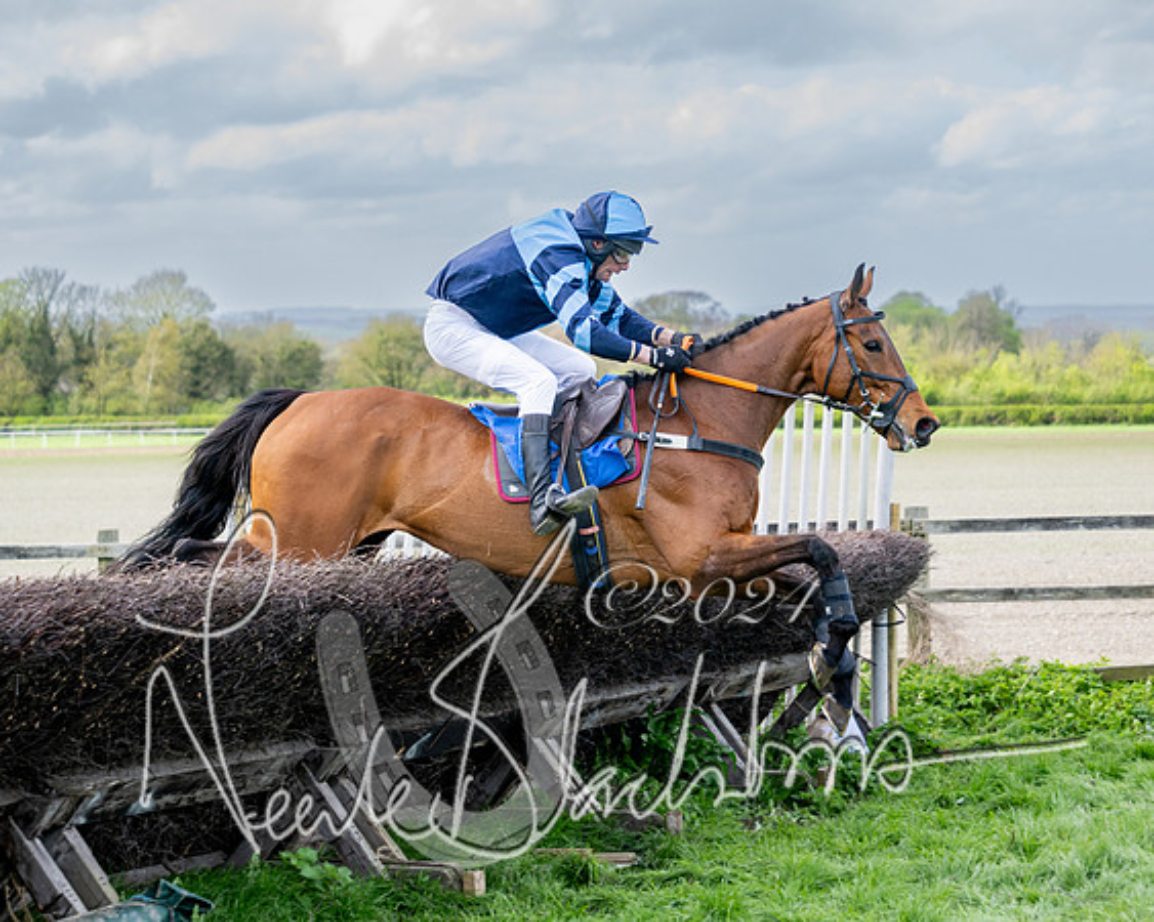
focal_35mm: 97
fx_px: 3312
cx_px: 530
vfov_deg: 15.9
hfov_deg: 19.8
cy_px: 401
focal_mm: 70
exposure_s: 1/1250
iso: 400
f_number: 3.5
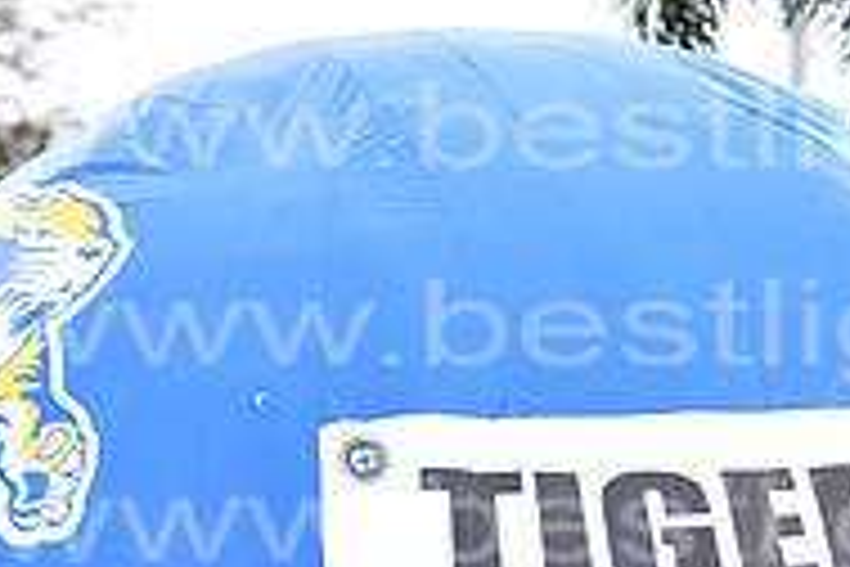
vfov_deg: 1.8
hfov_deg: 2.7
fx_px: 17956
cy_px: 826
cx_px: 1025
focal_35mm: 761
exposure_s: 1/500
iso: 800
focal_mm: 165
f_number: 3.2
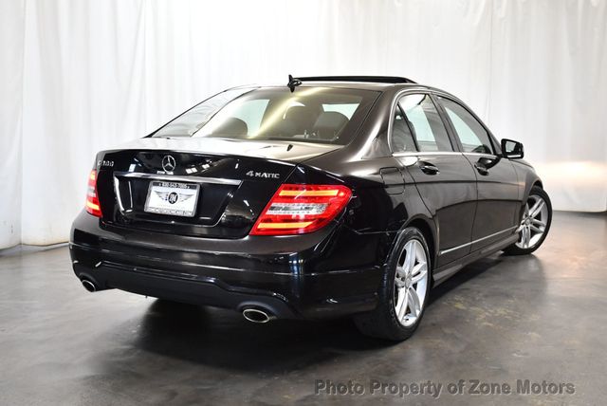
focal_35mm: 46
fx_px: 776
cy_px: 203
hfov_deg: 42.7
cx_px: 304
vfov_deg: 29.3
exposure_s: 1/125
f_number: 3.8
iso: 1250
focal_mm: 23
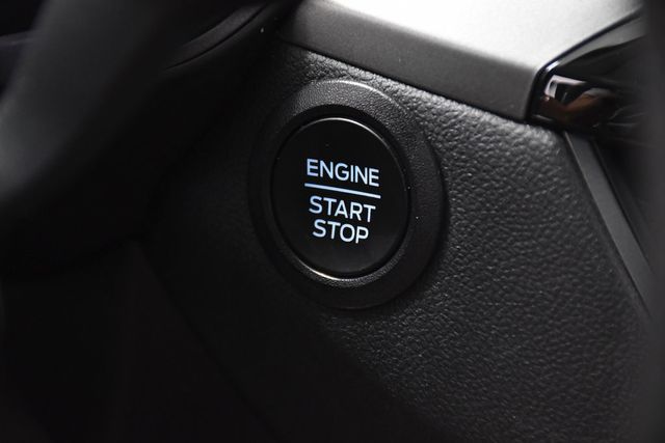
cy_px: 222
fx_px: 3104
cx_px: 332
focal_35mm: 168
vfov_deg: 8.2
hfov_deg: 12.2
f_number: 5.6
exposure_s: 1/80
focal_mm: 112
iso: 2500
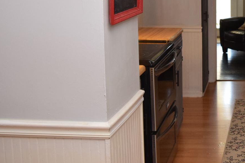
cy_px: 13
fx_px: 429
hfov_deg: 29.2
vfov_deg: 21.1
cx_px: 261
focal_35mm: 63
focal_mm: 18
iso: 800
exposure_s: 1/100
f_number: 5
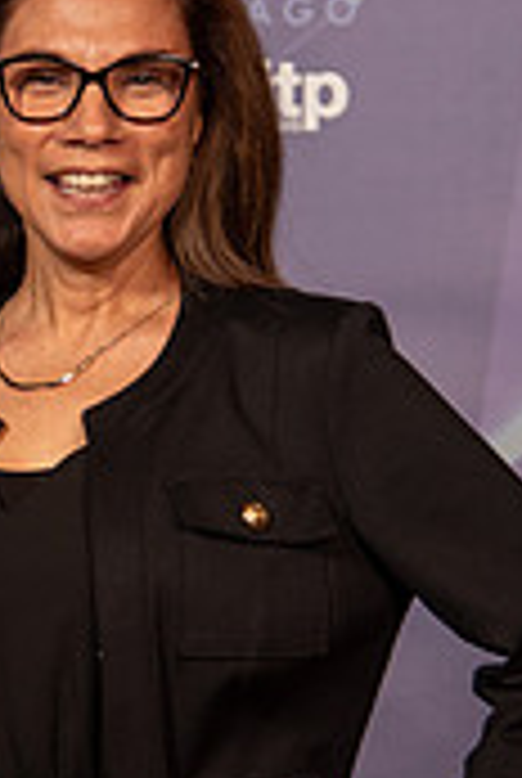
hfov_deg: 8.5
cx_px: -38
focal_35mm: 161
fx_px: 3488
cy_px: 450
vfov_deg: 12.7
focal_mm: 62
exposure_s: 1/125
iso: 400
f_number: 4
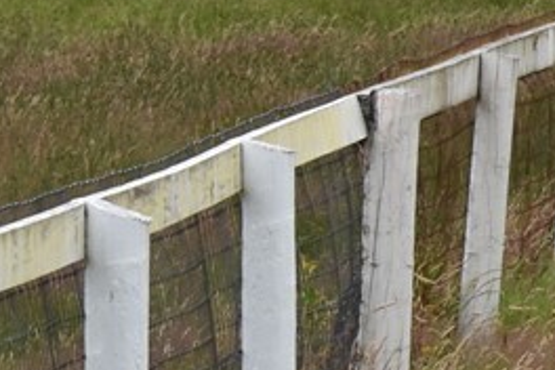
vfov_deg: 2.6
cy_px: -89
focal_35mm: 530
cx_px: 1498
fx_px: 8173
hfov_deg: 3.8
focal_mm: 55
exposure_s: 1/200
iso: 100
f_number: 5.6
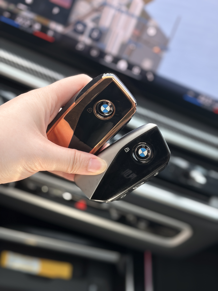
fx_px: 437
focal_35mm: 52
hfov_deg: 28.0
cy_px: 146
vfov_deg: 36.8
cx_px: 109
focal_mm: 5.96
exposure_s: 1/53
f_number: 1.6
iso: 25
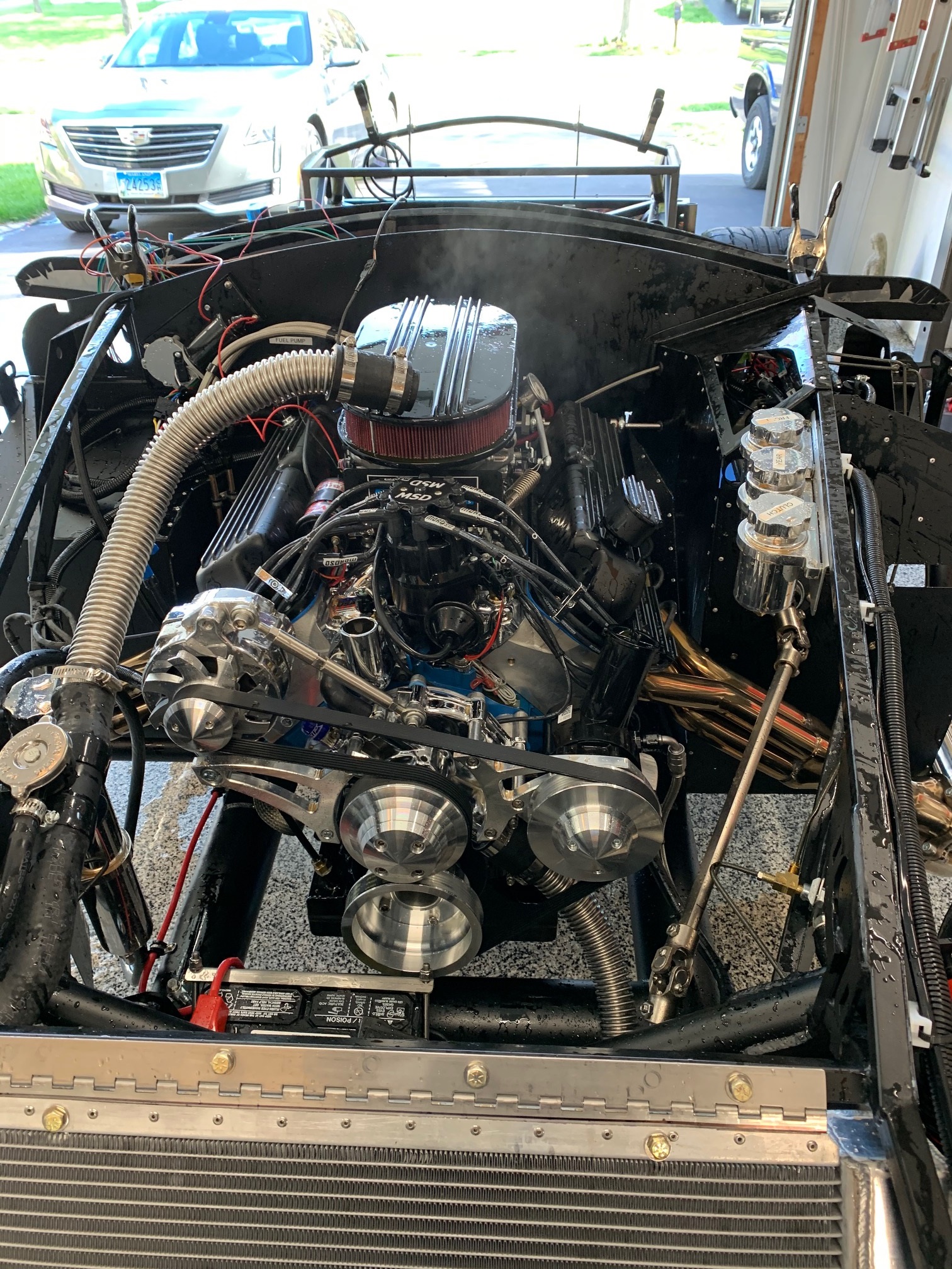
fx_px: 953
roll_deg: +1.9
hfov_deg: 53.1
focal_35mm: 26
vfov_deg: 67.3
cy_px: 634
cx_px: 476
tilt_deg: -36.4
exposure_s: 1/60
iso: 125
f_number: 1.8
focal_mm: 4.25
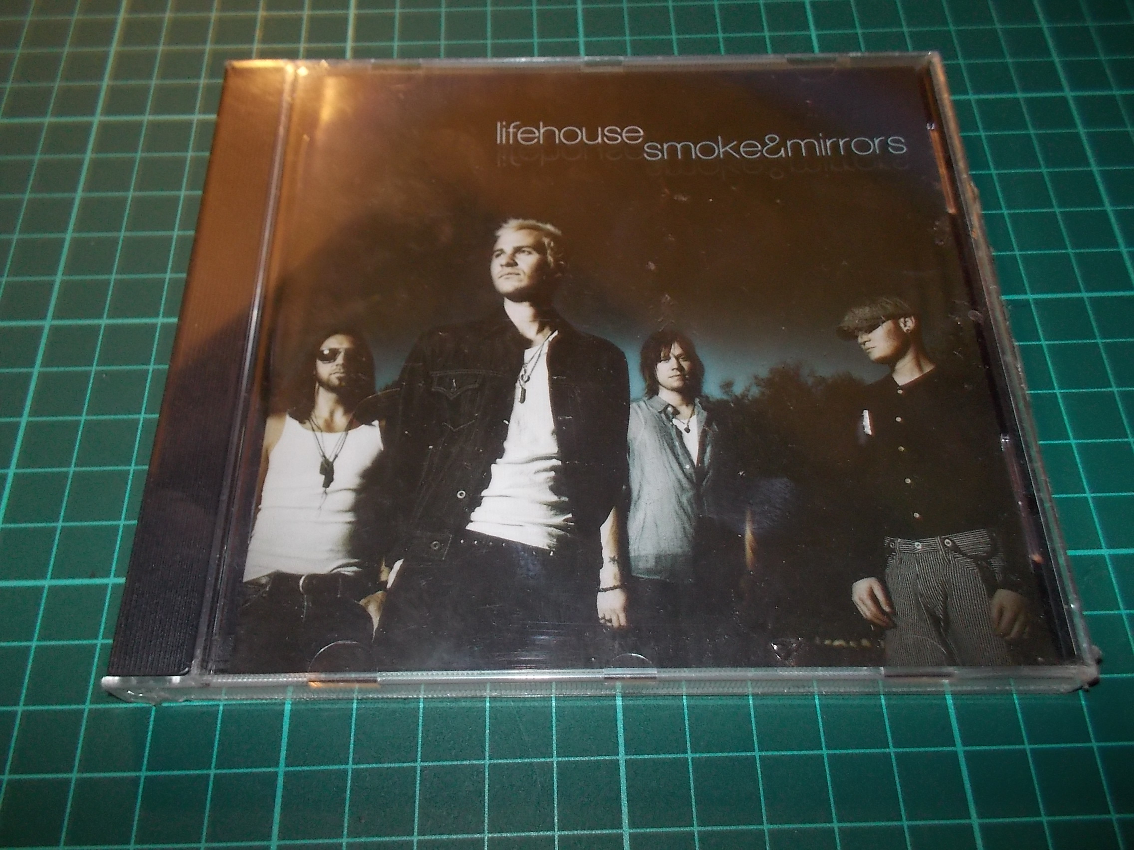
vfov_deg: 48.2
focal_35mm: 29
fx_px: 950
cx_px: 567
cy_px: 425
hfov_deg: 61.7
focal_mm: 4.1
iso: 200
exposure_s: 1/30
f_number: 3.3
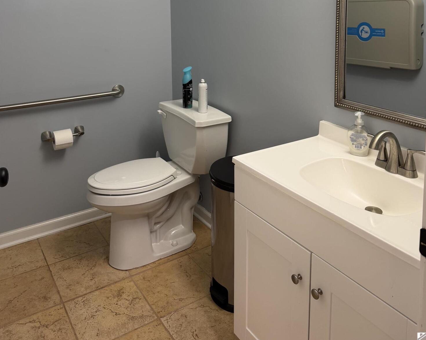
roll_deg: +0.9
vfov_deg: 43.2
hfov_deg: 55.7
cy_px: 57
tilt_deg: -7.1
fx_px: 403
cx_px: 217
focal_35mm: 32
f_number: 1.78
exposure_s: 1/60
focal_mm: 6.76
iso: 125
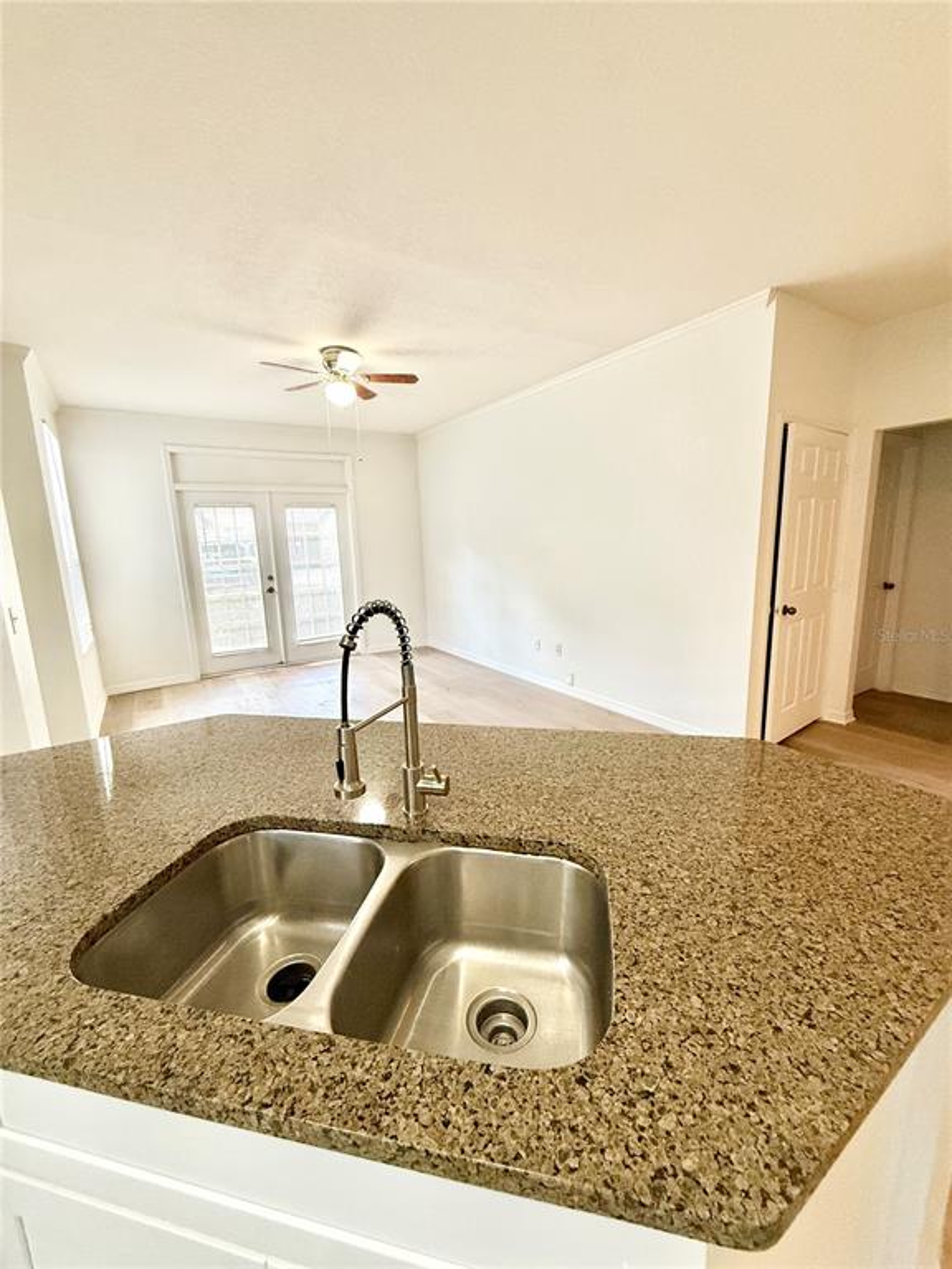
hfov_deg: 85.7
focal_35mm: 14
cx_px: 476
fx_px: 513
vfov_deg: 102.1
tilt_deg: -10.8
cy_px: 634
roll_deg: +2.6
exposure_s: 1/120
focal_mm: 2.22
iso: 320
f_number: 2.2
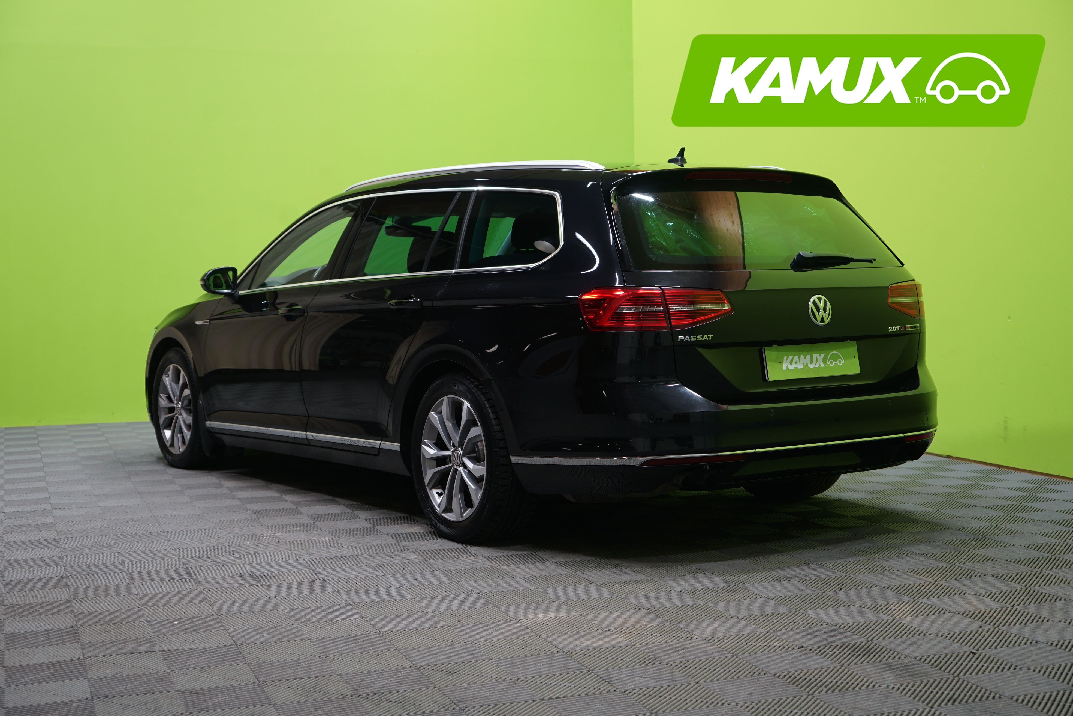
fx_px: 1490
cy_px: 358
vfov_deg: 27.0
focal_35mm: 50
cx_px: 536
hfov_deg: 39.6
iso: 400
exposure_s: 1/20
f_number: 4.5
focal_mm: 50
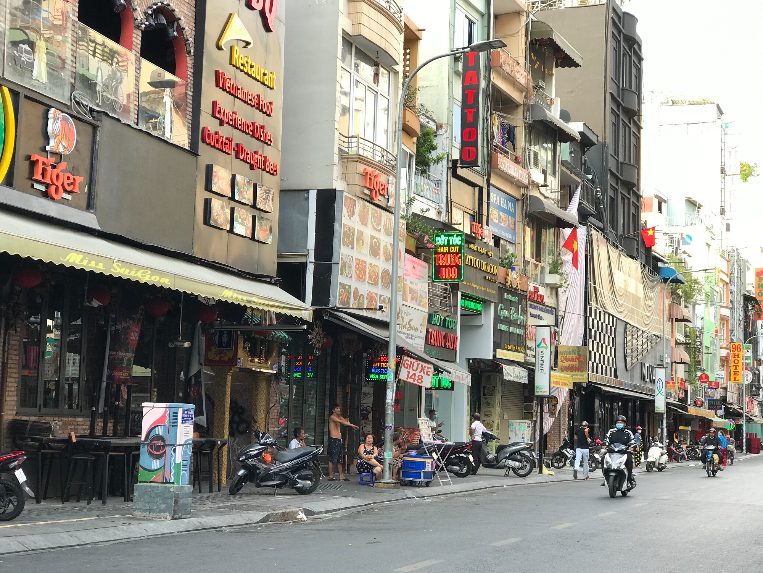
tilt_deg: +6.3
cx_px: 382
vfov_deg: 25.7
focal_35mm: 57
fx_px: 1256
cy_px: 286
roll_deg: -1.8
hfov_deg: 33.8
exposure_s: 1/108
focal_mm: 6.6
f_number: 2.8
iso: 20
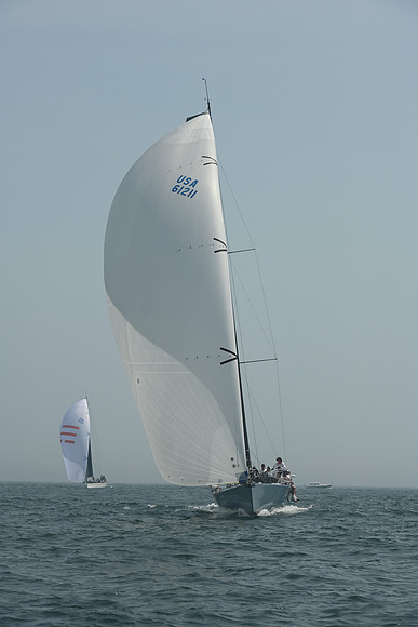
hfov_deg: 10.6
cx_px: 209
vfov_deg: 15.8
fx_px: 2263
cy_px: 314
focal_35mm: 130
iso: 320
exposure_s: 1/1250
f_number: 10
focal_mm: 130
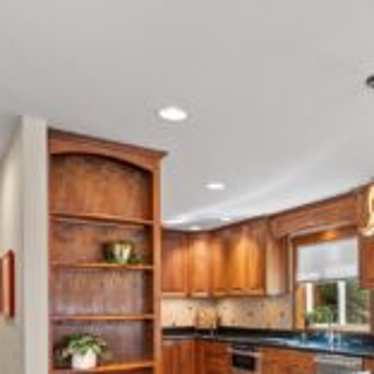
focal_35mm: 37
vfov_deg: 42.8
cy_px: 301
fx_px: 452
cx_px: 278
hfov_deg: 43.6
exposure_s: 1/1.25
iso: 200
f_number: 8
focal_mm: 17
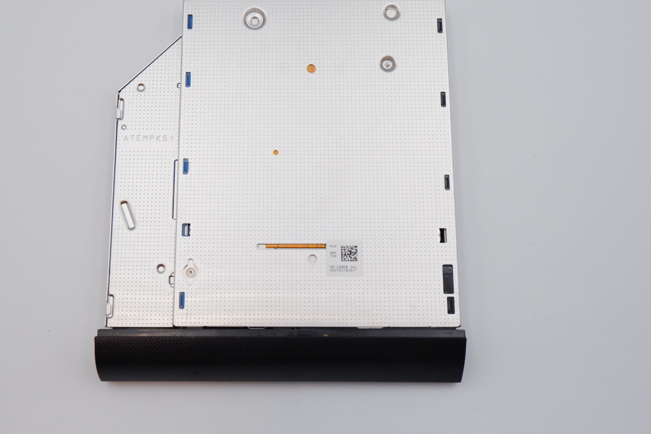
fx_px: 778
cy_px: 171
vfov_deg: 31.1
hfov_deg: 45.3
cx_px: 281
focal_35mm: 43
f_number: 6.4
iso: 800
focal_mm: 20.3
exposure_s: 1/400
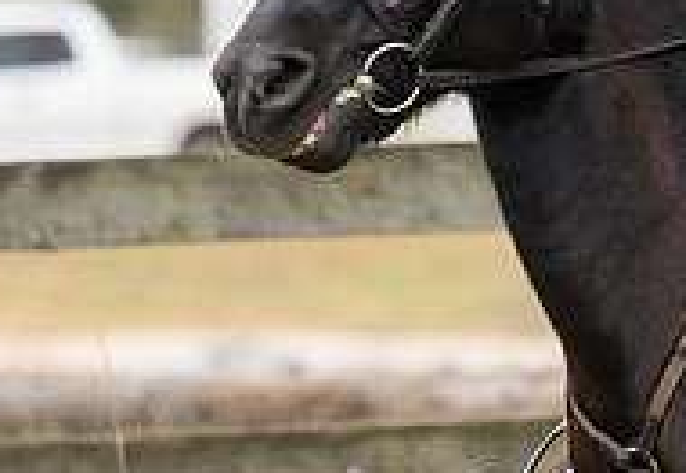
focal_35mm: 498
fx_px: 9590
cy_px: -253
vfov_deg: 2.8
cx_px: 746
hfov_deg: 4.1
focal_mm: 135
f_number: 3.2
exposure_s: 1/640
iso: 500
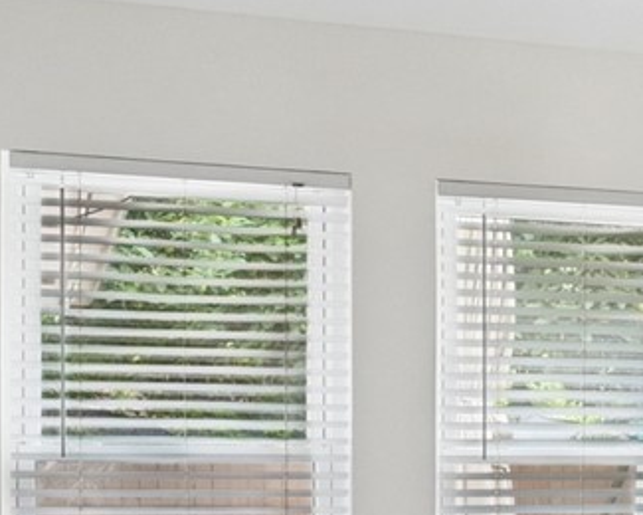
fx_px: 2150
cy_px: 505
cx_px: 1304
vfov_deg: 13.5
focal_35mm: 113
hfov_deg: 14.1
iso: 400
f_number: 10
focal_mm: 18
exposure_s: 1/3.33
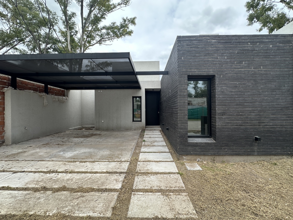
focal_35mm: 14
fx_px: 119
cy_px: 110
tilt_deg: +0.5
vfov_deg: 85.7
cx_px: 146
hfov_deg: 102.1
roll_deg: +0.4
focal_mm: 2.22
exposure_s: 1/290
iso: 40
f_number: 2.2
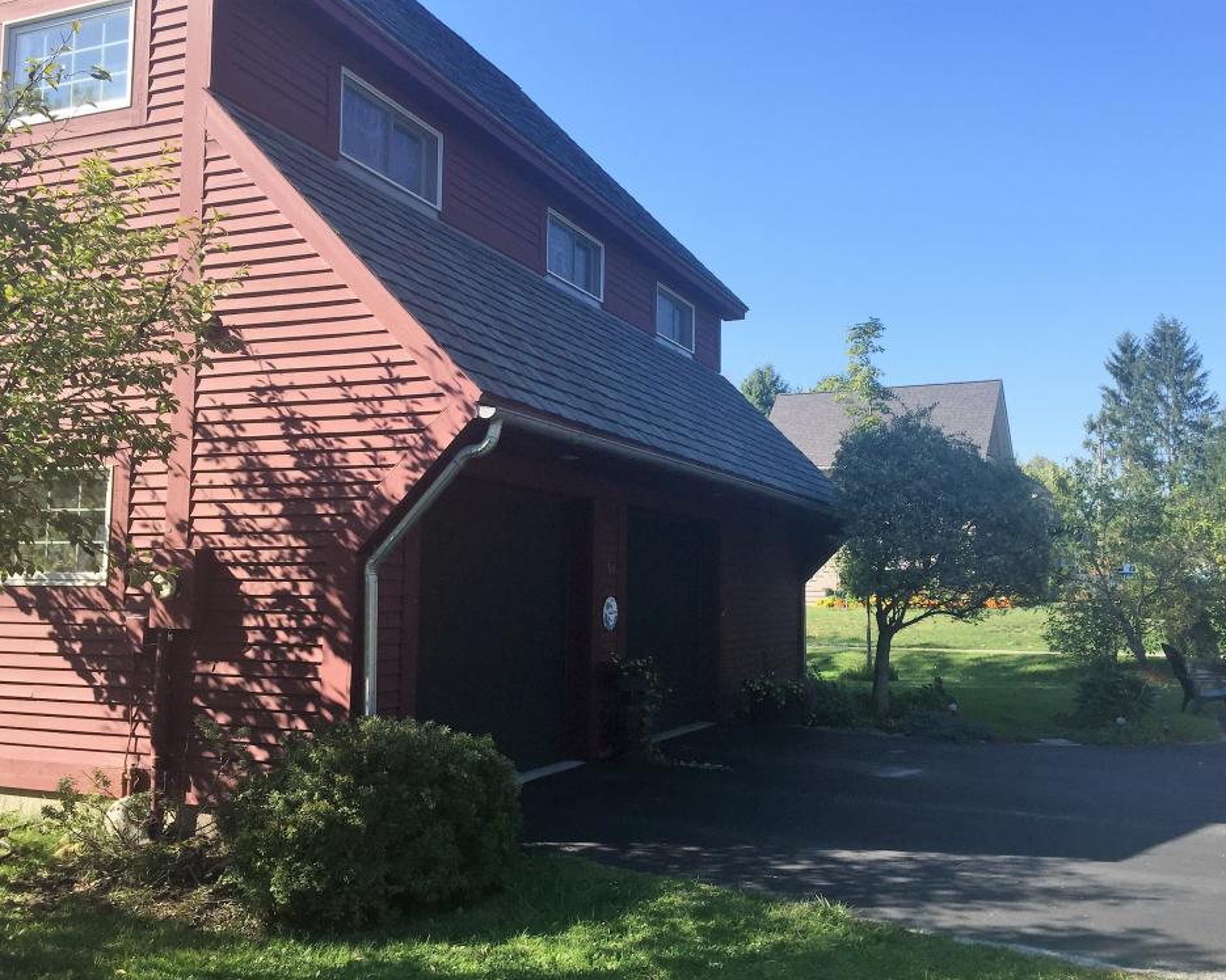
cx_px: 628
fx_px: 1125
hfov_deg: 57.2
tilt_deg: +4.0
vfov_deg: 47.1
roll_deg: +0.2
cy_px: 500
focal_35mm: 31
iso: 32
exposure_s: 1/920
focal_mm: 4.15
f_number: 2.2
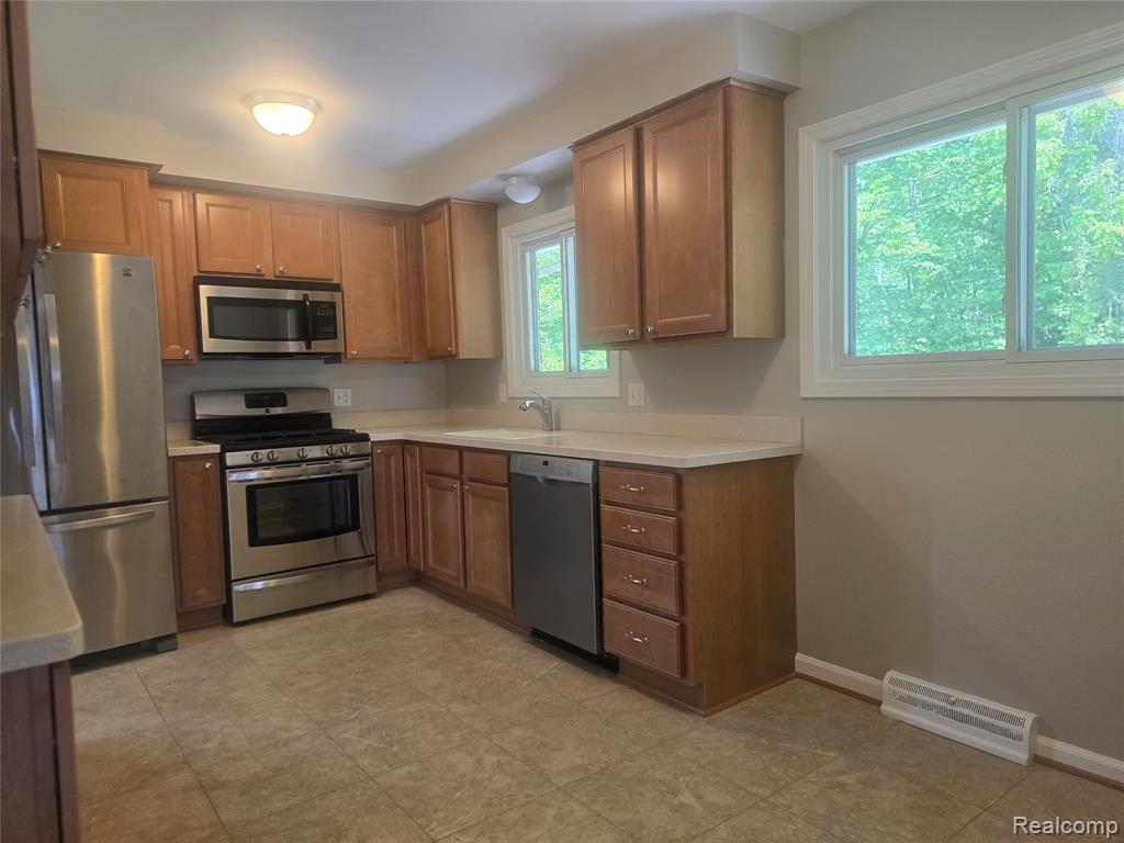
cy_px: 422
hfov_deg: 73.9
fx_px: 747
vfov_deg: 58.9
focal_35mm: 23
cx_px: 562
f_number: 1.7
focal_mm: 6.3
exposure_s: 1/120
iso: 125
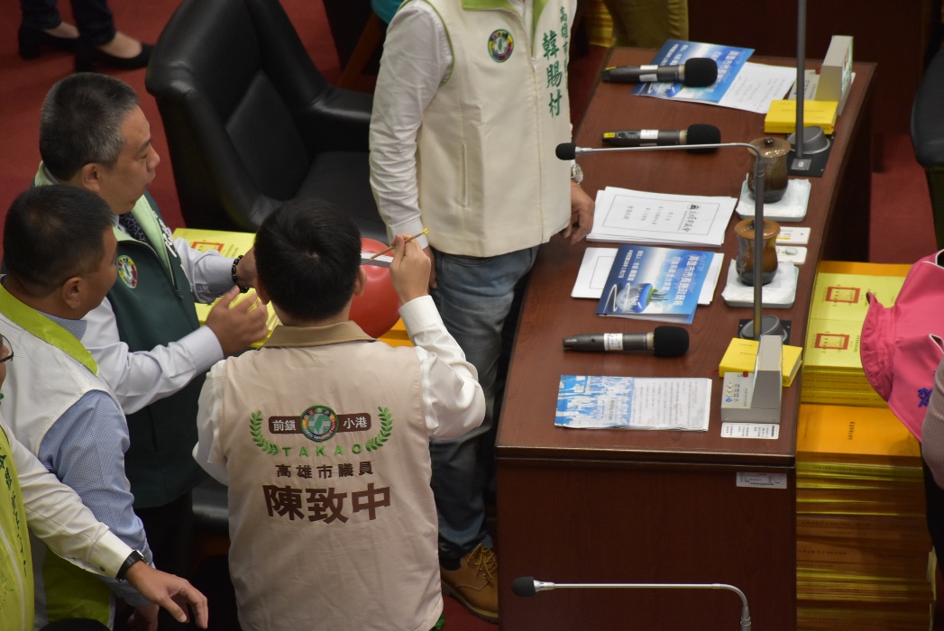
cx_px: 472
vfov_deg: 6.6
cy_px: 316
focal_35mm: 210
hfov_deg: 9.8
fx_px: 5511
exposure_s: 1/100
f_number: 5.6
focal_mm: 140
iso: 1600
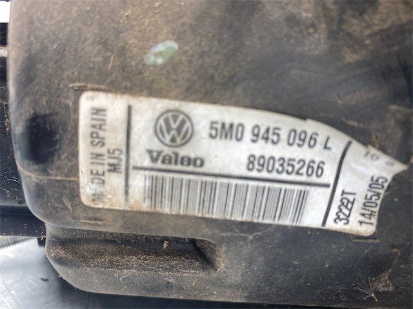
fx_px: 310
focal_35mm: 26
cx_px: 206
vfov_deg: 53.1
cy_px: 154
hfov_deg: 67.3
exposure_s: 1/100
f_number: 1.8
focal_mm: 4.25
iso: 32
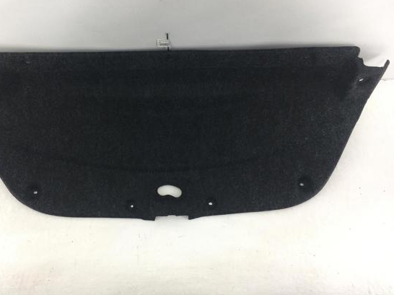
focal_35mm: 34
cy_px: 123
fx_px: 387
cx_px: 166
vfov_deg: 41.6
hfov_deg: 53.7
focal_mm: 4.15
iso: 25
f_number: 2.2
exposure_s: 1/227
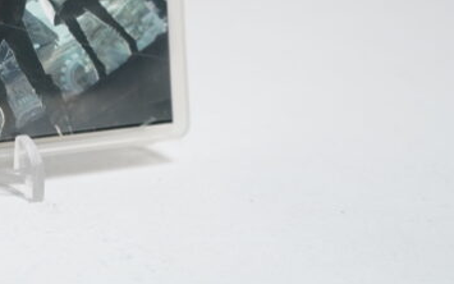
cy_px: -216
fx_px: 1534
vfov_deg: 10.0
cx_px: -118
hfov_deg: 16.0
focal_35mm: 124
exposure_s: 1/40
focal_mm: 36
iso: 640
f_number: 5
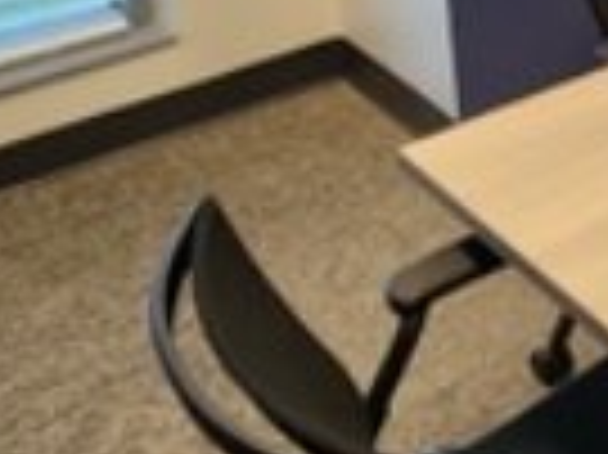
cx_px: 1027
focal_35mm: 77
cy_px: -243
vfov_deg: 17.1
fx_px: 1351
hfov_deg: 20.0
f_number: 2.2
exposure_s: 1/60
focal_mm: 2.2
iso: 250
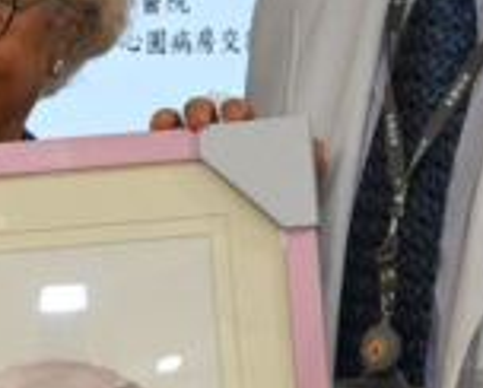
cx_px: 76
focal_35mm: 247
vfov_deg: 6.3
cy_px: 221
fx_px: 3535
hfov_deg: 7.8
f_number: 5.6
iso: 3200
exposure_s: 1/200
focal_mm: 50
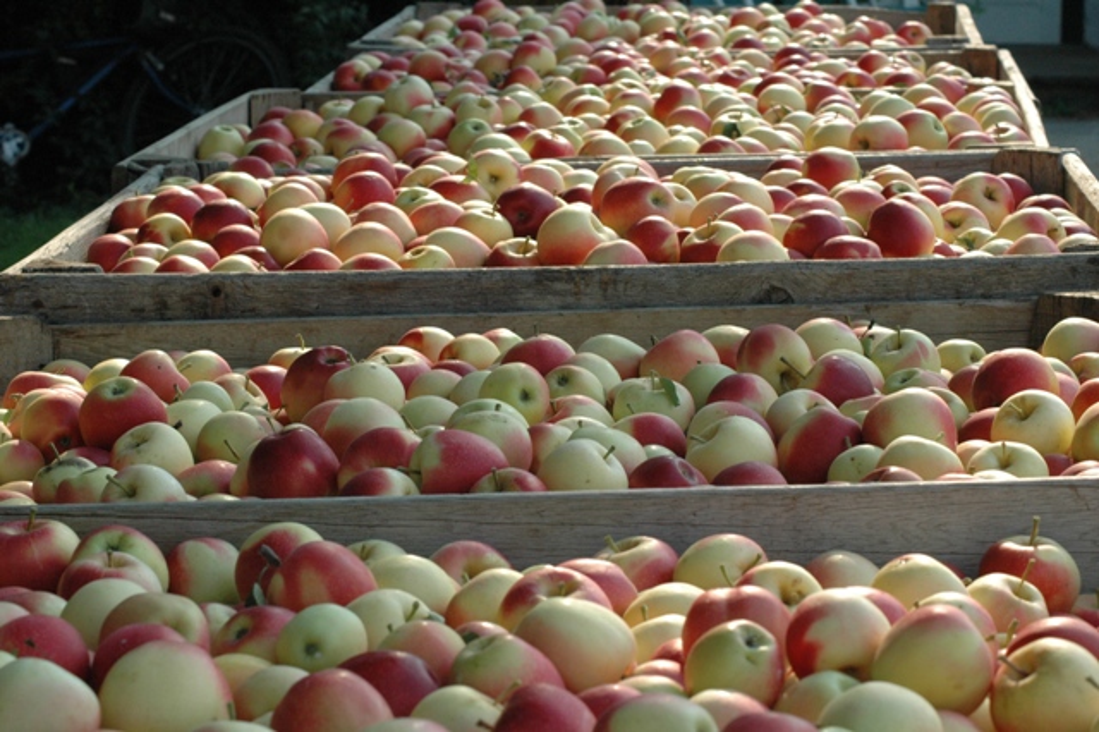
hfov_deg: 19.5
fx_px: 3204
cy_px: 366
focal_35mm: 105
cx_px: 550
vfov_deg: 13.0
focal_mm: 70
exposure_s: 1/500
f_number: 11
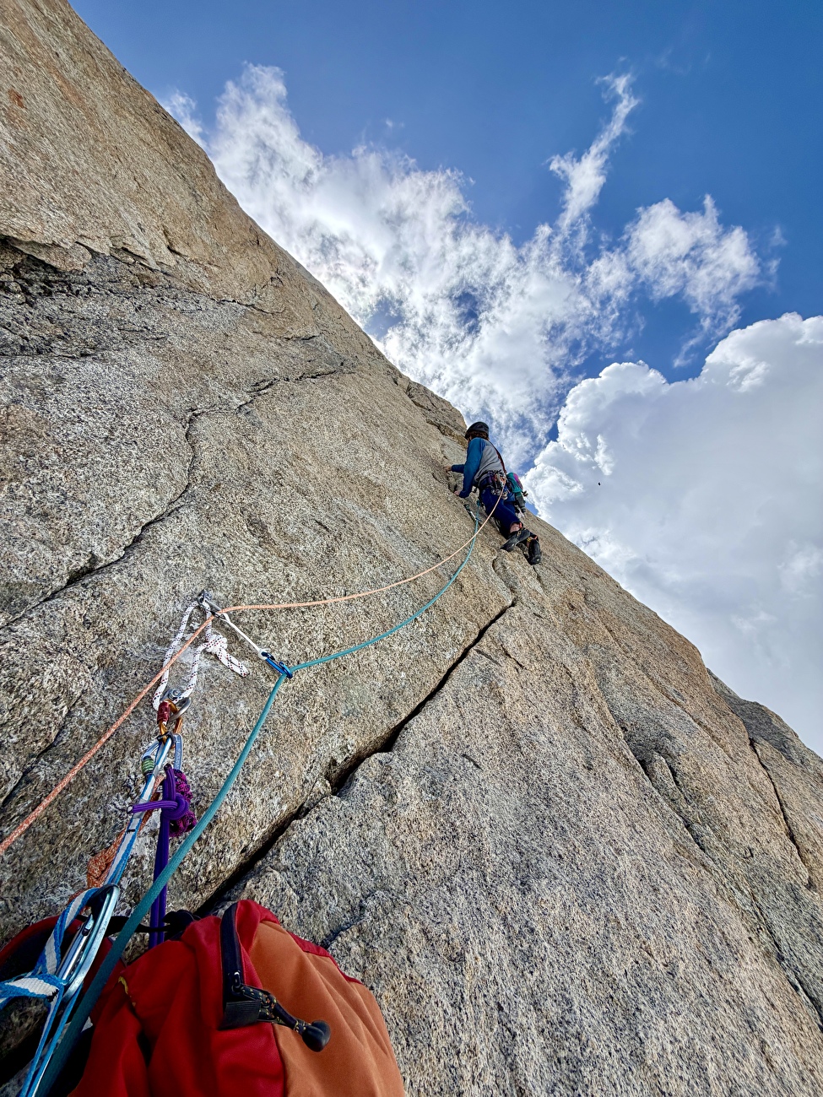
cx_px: 412
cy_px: 548
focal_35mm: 14
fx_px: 444
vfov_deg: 102.1
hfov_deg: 85.7
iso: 25
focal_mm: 2.22
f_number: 2.2
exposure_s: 1/1901
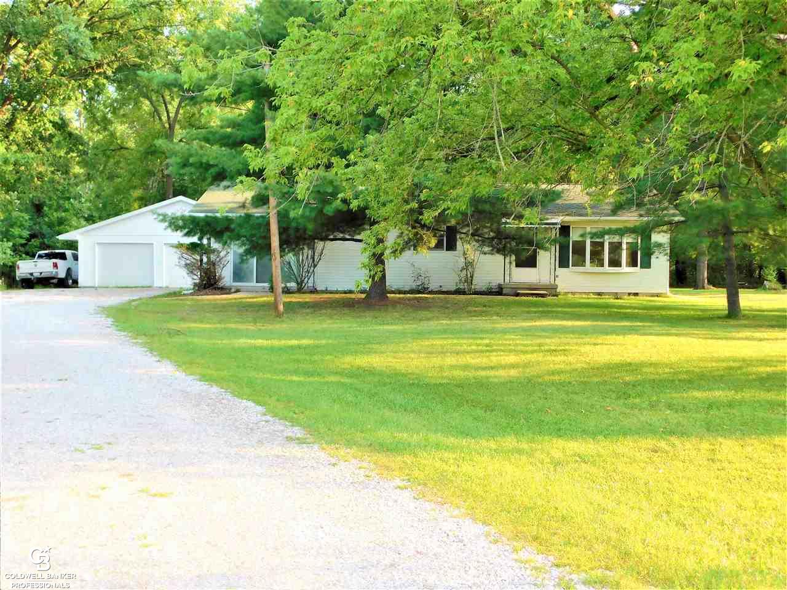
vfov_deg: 36.0
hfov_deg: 46.8
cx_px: 394
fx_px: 909
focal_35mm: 40
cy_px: 295
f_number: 3.6
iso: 125
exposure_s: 1/125
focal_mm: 7.1
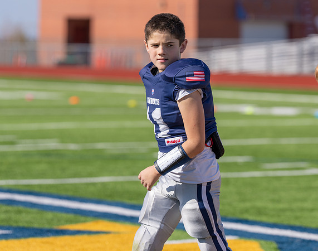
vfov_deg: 7.7
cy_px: 105
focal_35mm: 199
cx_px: 189
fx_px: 1858
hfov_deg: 9.8
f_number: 3.5
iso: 100
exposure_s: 1/1250
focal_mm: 147
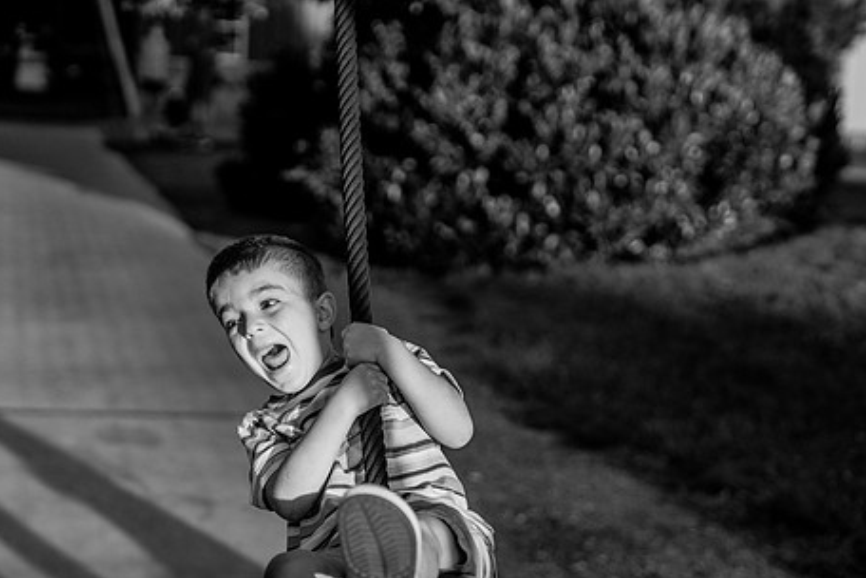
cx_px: 448
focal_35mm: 89
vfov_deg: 15.4
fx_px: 2141
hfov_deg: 22.9
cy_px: 288
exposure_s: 1/3200
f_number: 2.8
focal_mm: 70
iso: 320
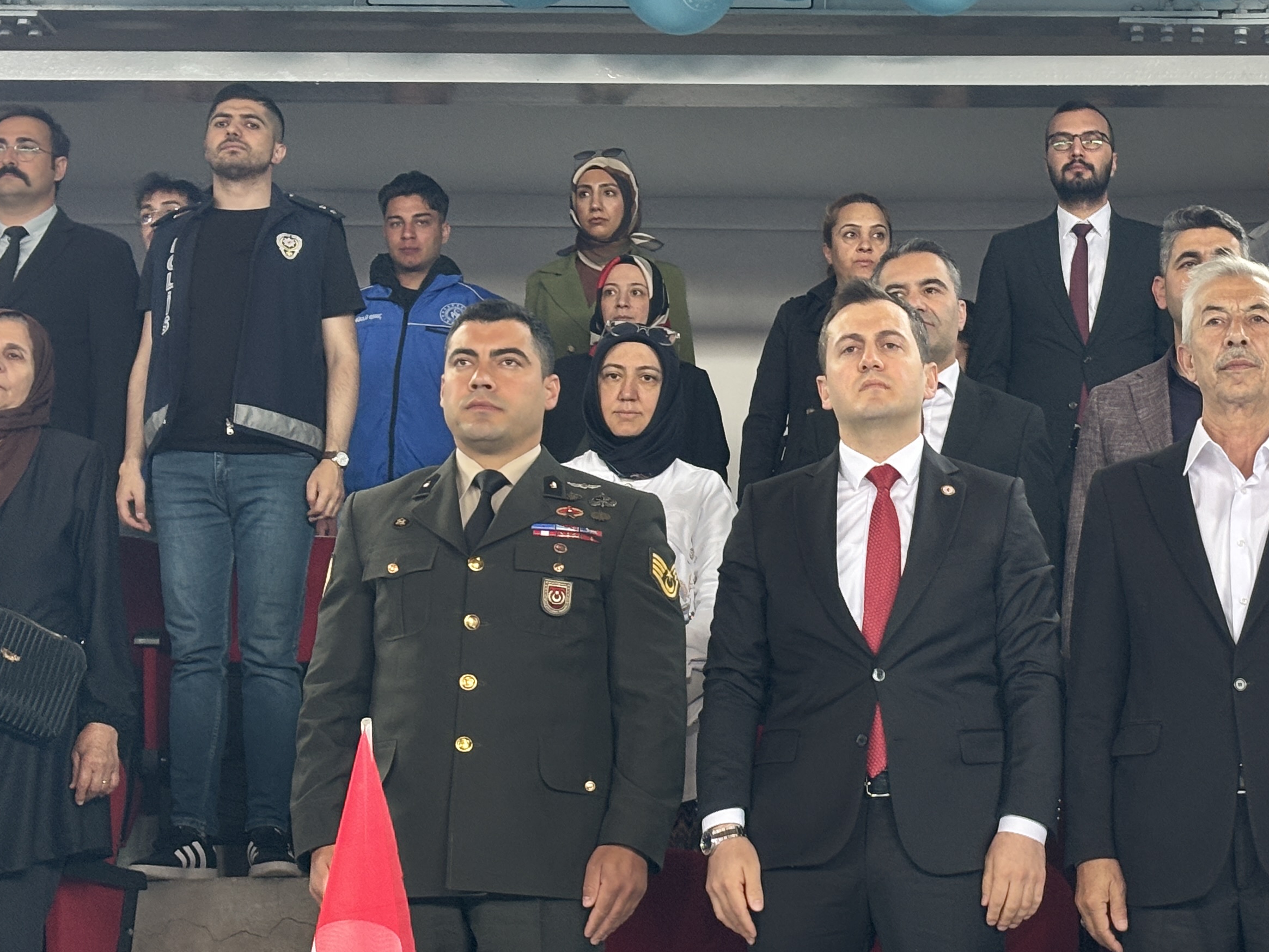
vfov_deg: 16.4
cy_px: 550
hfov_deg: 21.5
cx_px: 1041
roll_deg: -0.4
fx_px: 3299
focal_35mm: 90
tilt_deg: +8.4
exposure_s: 1/47
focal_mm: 5.96
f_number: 1.6
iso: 160
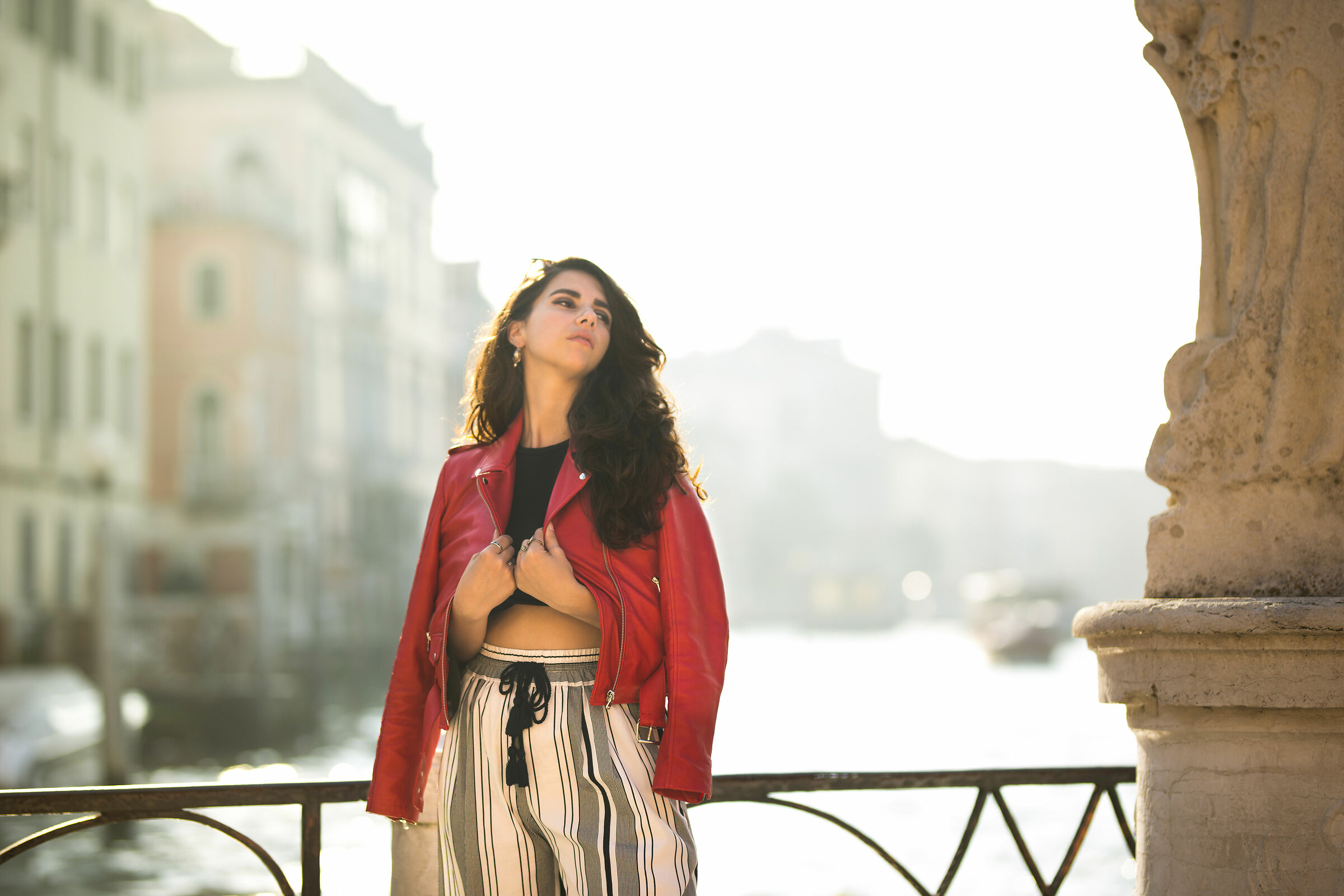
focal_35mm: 85
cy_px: 448
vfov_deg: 16.1
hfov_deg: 23.9
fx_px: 3173
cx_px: 672
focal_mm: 85
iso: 50
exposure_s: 1/1600
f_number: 1.8
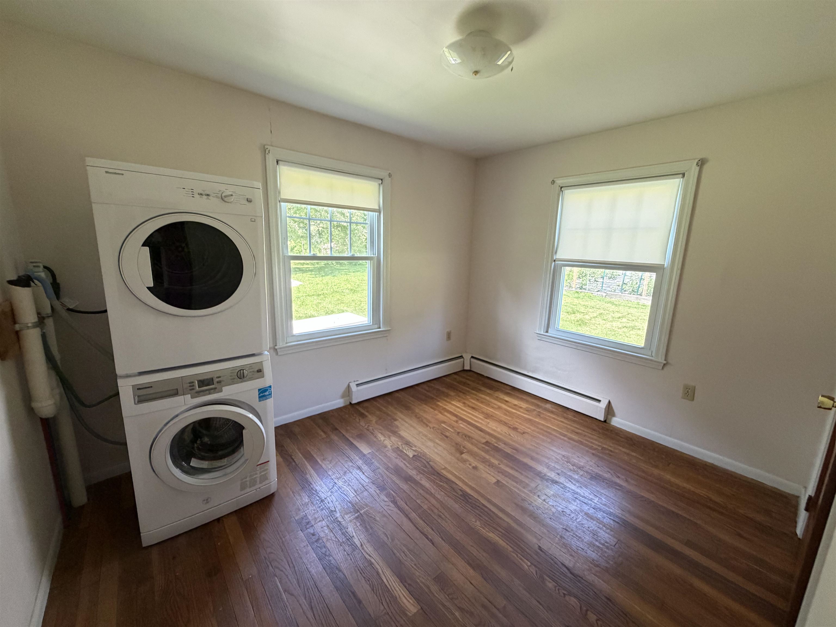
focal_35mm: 14
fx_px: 338
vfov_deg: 85.7
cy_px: 314
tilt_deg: -11.5
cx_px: 418
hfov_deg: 102.1
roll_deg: -1.2
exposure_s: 1/94
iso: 320
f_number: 2.2
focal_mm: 2.22
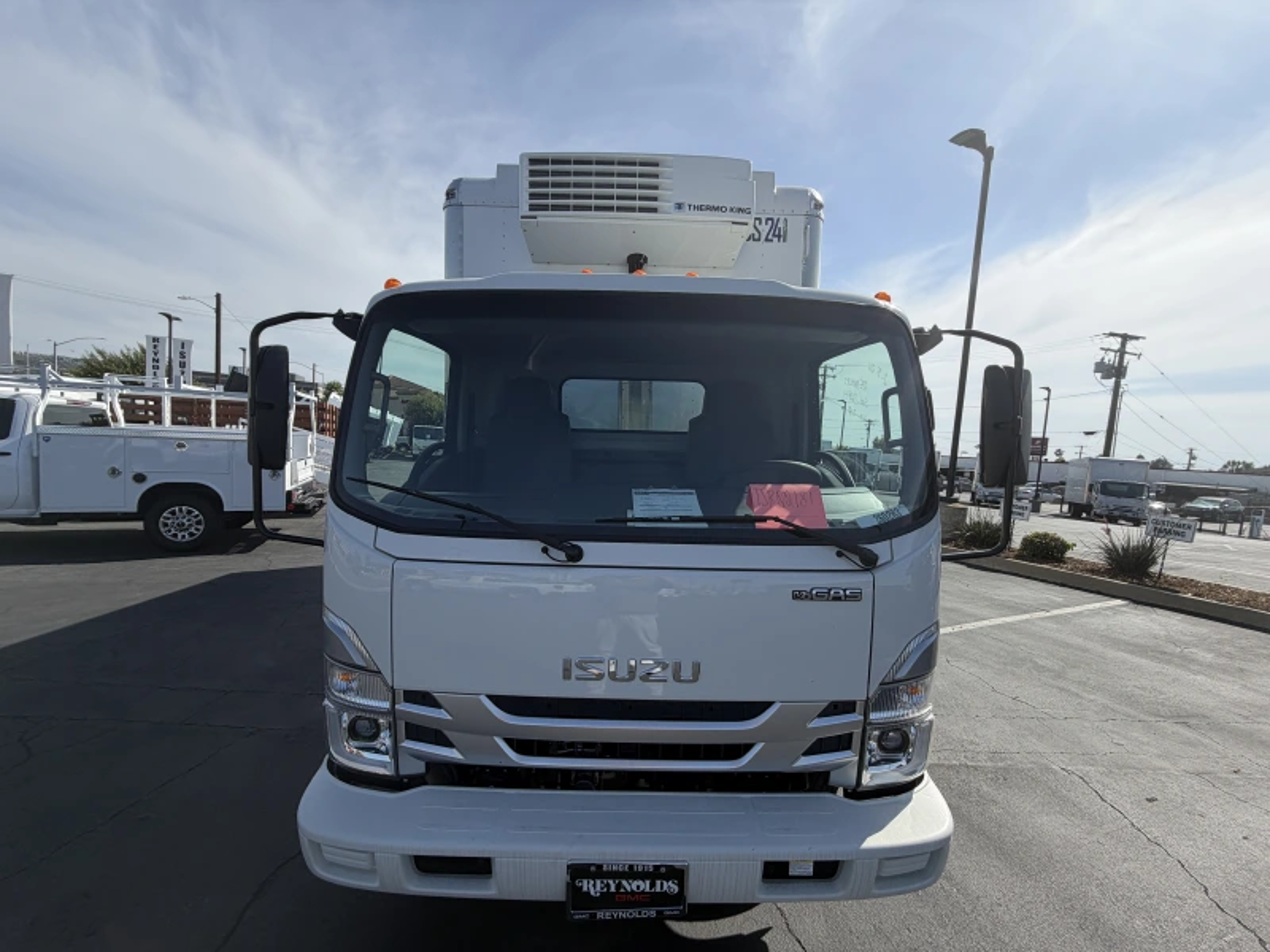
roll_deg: -5.5
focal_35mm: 14
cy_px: 476
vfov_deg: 85.7
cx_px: 635
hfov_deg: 102.1
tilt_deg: -1.7
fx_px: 514
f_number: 2.2
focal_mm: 2.22
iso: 20
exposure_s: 1/1001
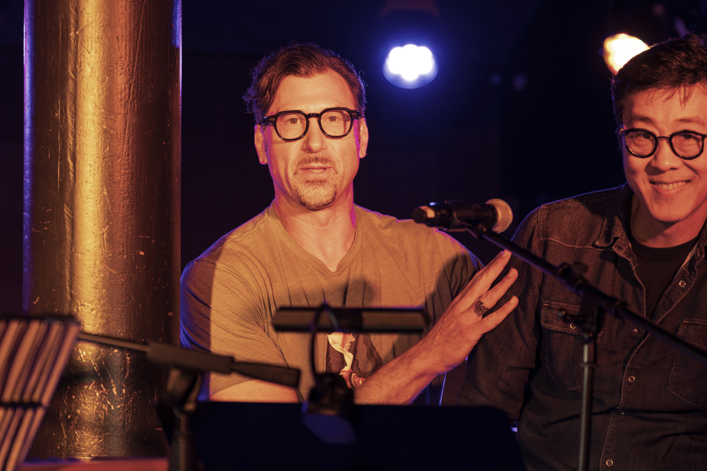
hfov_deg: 14.0
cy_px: 180
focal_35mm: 147
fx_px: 2887
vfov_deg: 9.3
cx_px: 415
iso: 1600
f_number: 2.8
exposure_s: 1/125
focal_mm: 94
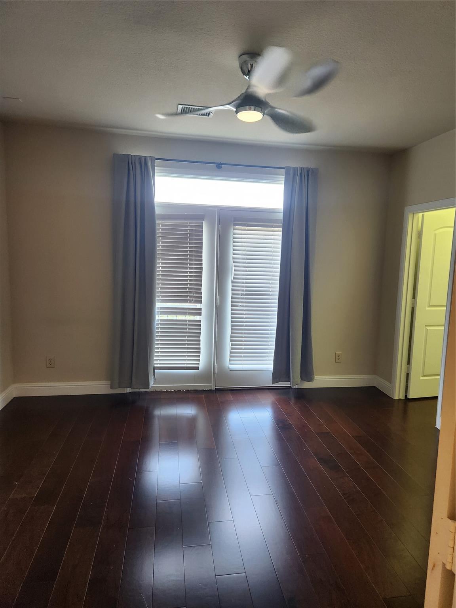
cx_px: 228
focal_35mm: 23
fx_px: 404
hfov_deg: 58.9
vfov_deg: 73.9
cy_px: 304
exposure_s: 1/120
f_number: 1.8
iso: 250
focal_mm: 5.4
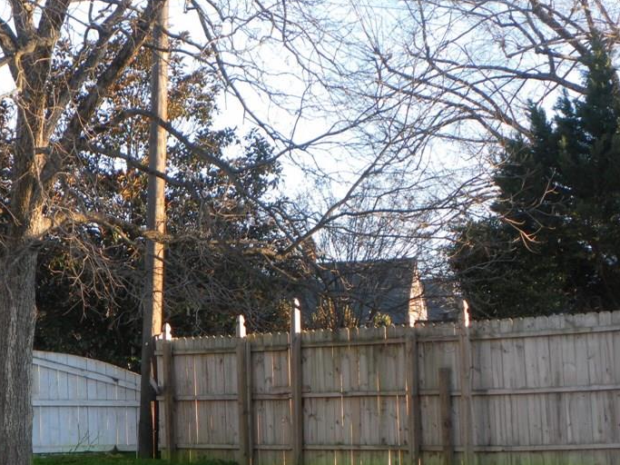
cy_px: 313
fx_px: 1719
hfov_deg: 20.3
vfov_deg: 15.4
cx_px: 185
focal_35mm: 96
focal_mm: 11.4
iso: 80
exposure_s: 1/60
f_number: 3.5
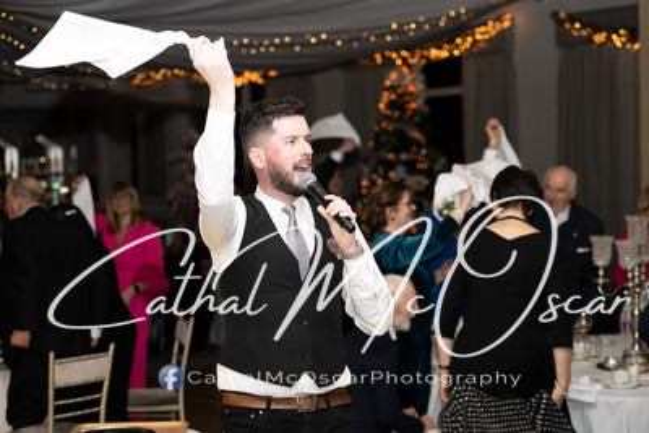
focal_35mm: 70
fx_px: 1262
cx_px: 324
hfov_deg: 28.8
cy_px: 216
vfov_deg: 19.5
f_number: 2.8
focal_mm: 70
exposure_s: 1/160
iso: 400
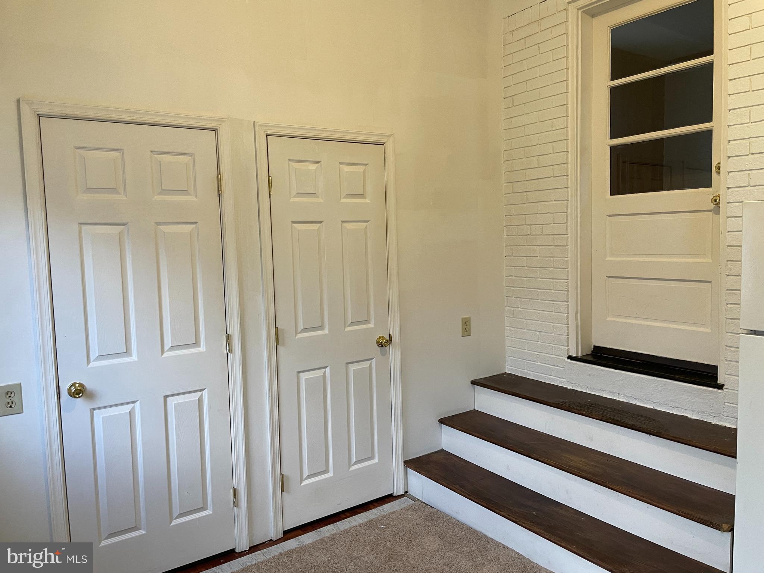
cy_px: 286
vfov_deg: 53.1
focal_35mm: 26
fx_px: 574
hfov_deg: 67.3
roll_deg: +1.9
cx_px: 382
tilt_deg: -4.1
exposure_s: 1/60
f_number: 1.6
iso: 100
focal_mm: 4.2
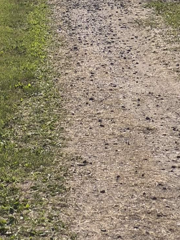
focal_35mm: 217
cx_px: 9
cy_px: -12
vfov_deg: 9.1
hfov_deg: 6.8
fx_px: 1506
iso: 32
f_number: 2.4
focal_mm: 7
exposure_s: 1/3488
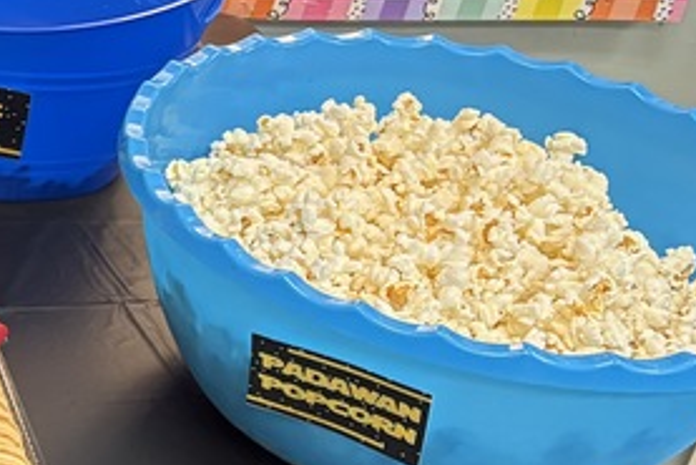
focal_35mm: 100
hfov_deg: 17.0
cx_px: -533
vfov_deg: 13.7
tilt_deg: -33.9
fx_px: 1934
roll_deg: -1.5
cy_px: 324
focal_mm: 5.96
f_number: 1.6
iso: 250
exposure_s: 1/60
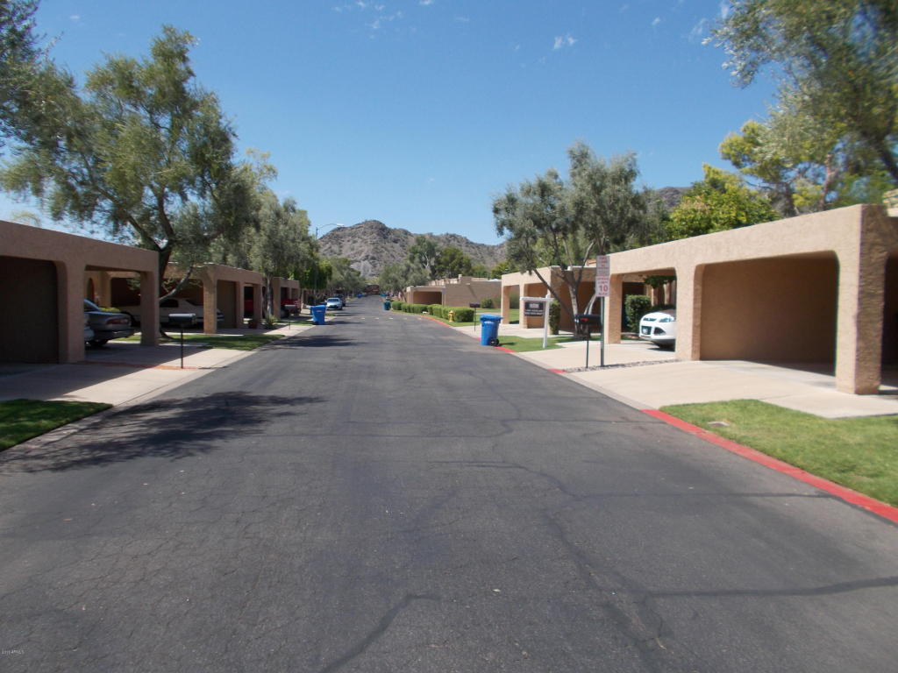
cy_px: 336
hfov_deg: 67.3
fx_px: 674
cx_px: 449
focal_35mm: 26
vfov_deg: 53.1
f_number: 8
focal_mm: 4.6
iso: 80
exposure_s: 1/160
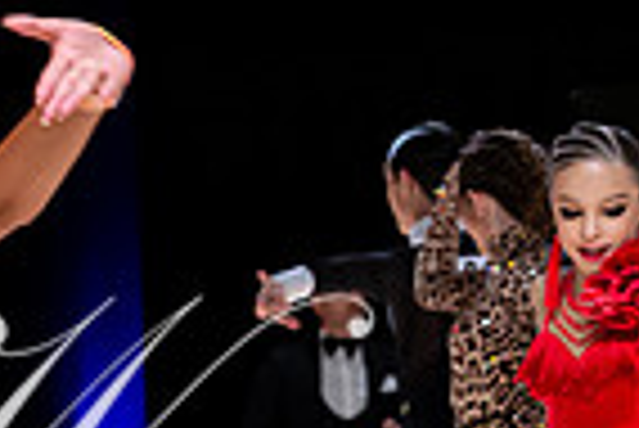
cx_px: -396
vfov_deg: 5.5
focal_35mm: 246
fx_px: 4371
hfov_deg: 8.1
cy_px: 635
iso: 3200
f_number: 3.2
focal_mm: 60
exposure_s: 1/400
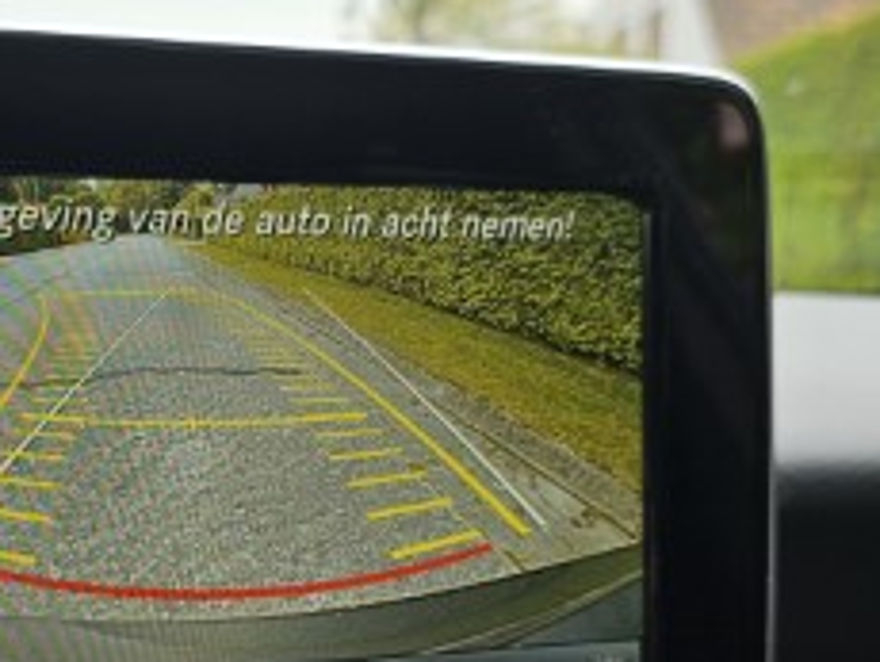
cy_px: 551
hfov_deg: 29.6
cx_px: 184
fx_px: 1629
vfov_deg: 22.6
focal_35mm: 64
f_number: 1.7
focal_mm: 6.3
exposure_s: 1/100
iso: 12
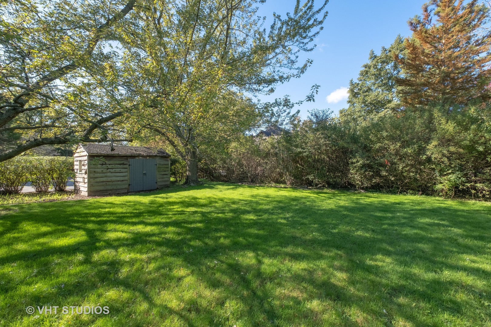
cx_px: 246
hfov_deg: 100.4
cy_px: 164
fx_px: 205
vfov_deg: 77.3
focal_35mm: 15
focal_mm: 10
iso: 400
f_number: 8
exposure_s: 1/160
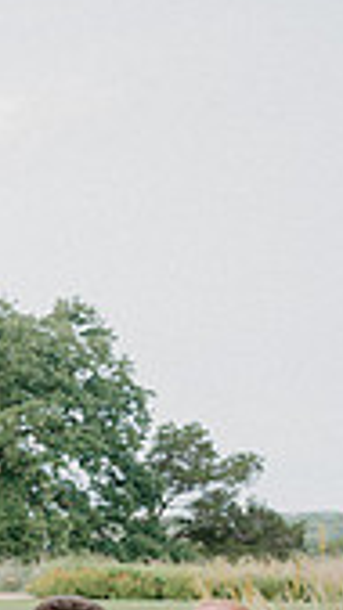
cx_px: -687
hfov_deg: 10.0
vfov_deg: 22.5
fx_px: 1456
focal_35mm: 90
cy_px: 654
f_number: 3.5
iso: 100
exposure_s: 1/500
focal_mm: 24
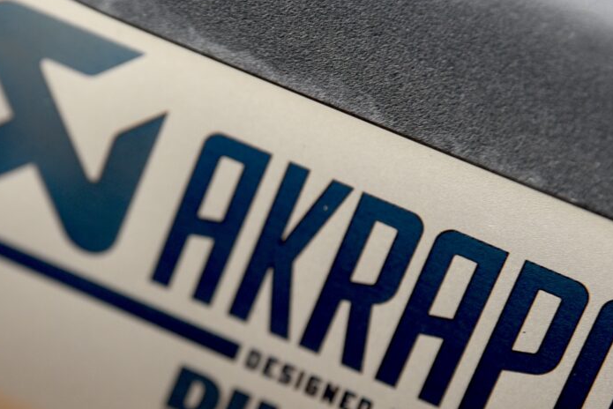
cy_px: 274
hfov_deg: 8.0
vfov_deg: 5.3
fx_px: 4395
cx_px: 187
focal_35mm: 258
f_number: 4
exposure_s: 1/60
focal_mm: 70
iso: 200
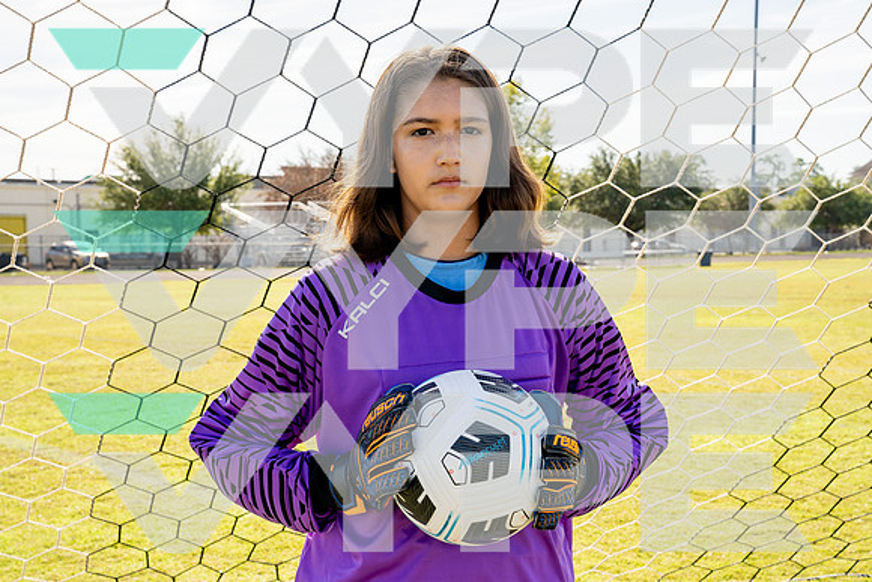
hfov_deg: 33.4
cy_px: 291
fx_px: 1454
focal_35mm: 60
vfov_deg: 22.6
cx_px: 436
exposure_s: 1/250
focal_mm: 60
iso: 200
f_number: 11
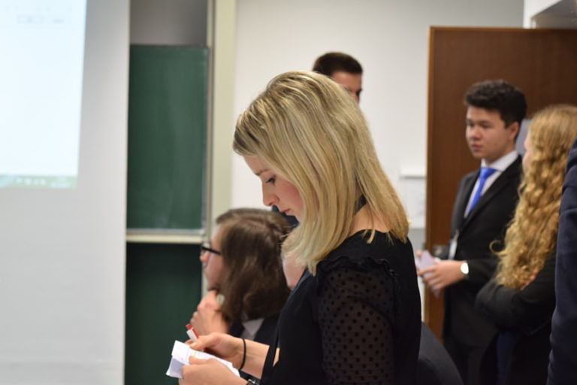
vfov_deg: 16.6
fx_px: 1322
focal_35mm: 82
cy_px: 192
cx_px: 288
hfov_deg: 24.6
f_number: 6.3
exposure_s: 1/40
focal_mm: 55
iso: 1000
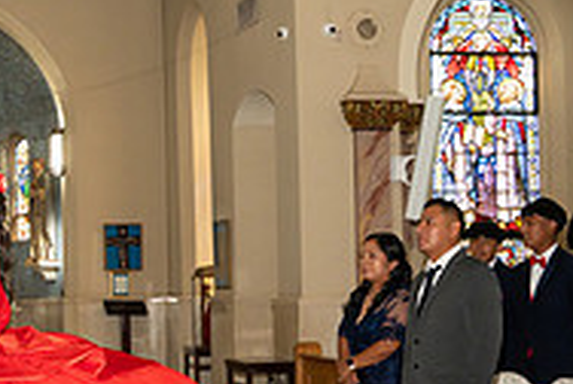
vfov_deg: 18.4
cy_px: 261
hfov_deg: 25.2
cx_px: -67
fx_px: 1180
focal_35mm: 74
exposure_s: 1/80
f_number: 6.3
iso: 800
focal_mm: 24
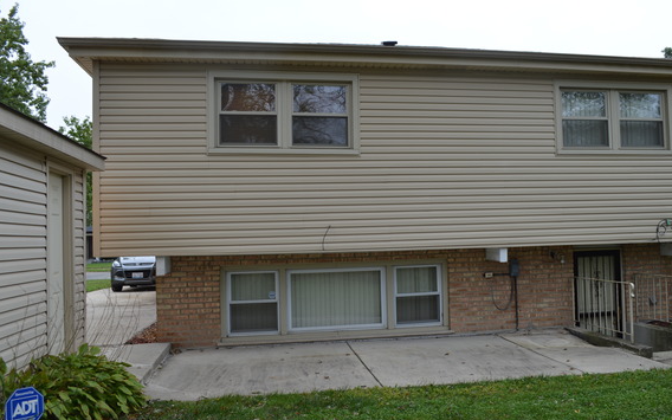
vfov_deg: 40.6
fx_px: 568
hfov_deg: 61.1
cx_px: 371
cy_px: 212
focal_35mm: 31
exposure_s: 1/125
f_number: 5.6
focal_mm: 18
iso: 100
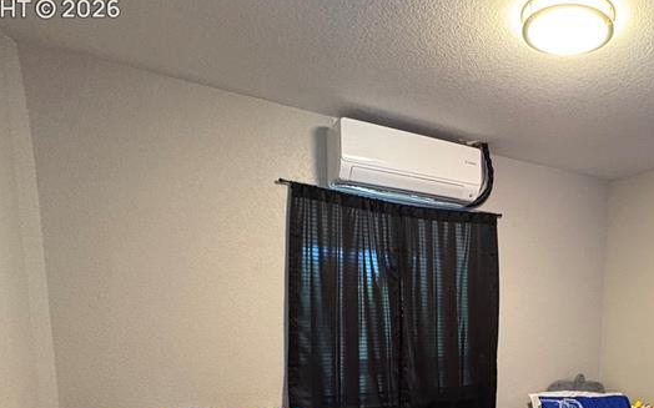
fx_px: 517
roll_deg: -1.6
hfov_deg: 59.8
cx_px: 518
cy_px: 386
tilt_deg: -8.7
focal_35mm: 29
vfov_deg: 39.2
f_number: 2.2
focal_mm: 2.22
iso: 640
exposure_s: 1/40
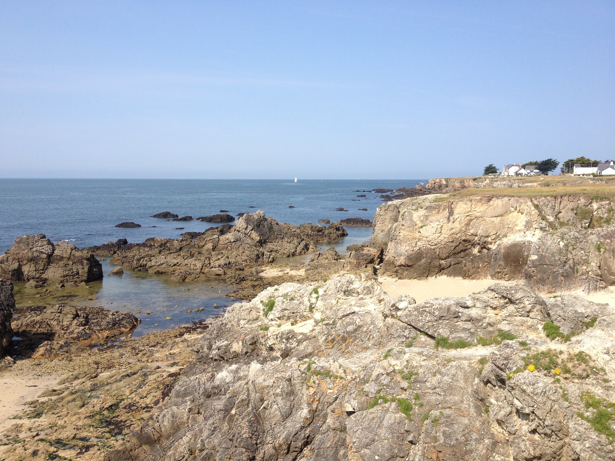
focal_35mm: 35
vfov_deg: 40.7
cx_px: 308
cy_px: 230
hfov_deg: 52.6
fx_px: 622
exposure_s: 1/1577
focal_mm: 4.28
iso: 50
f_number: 2.4
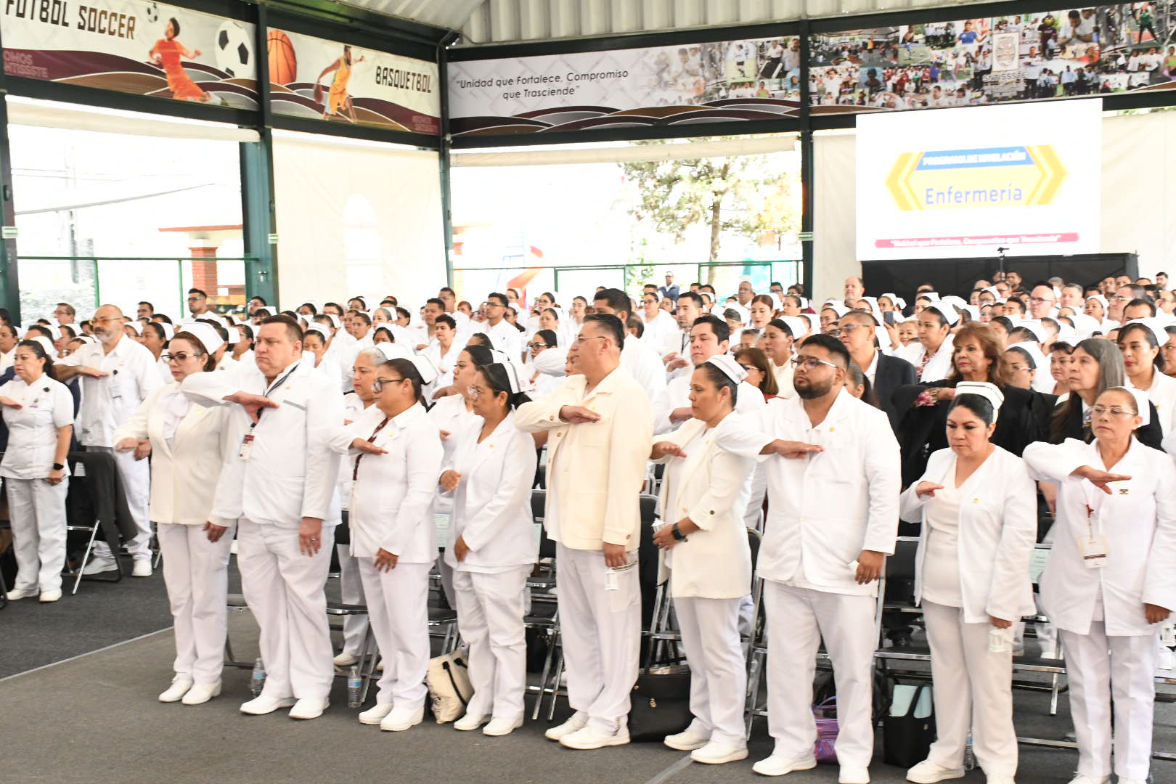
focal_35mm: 57
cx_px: 588
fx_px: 1862
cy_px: 392
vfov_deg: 23.8
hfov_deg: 35.1
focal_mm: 38
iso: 2500
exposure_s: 1/125
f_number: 10
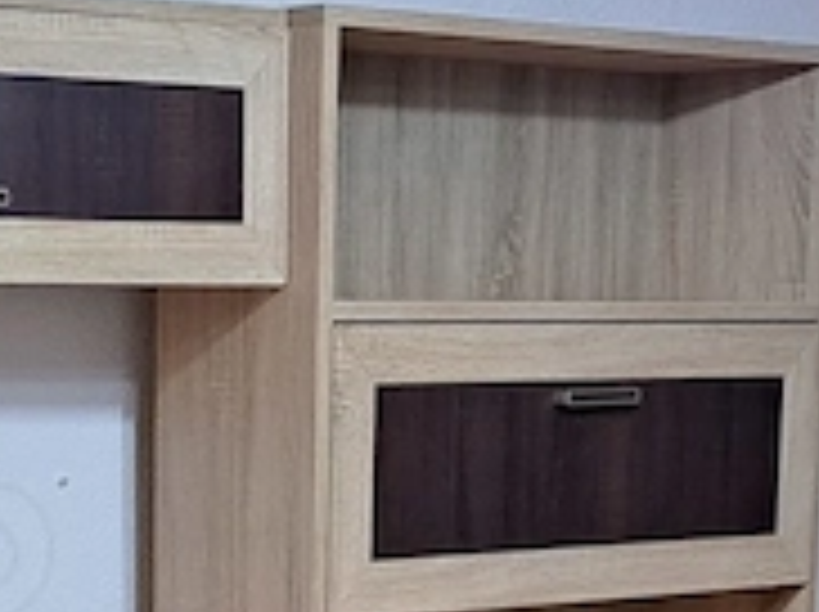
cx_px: 94
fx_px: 3119
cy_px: 922
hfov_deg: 14.8
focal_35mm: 132
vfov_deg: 10.8
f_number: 1.8
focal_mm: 5.23
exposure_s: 1/50
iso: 100
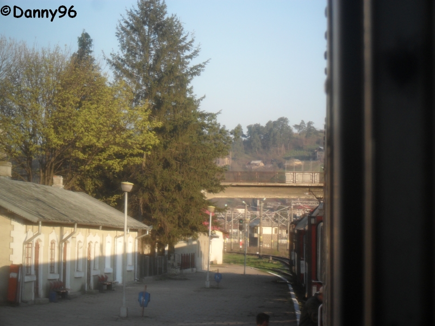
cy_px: 163
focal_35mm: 105
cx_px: 218
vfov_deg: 14.1
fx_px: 1319
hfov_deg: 18.7
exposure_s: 1/125
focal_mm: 18.9
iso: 100
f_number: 5.8
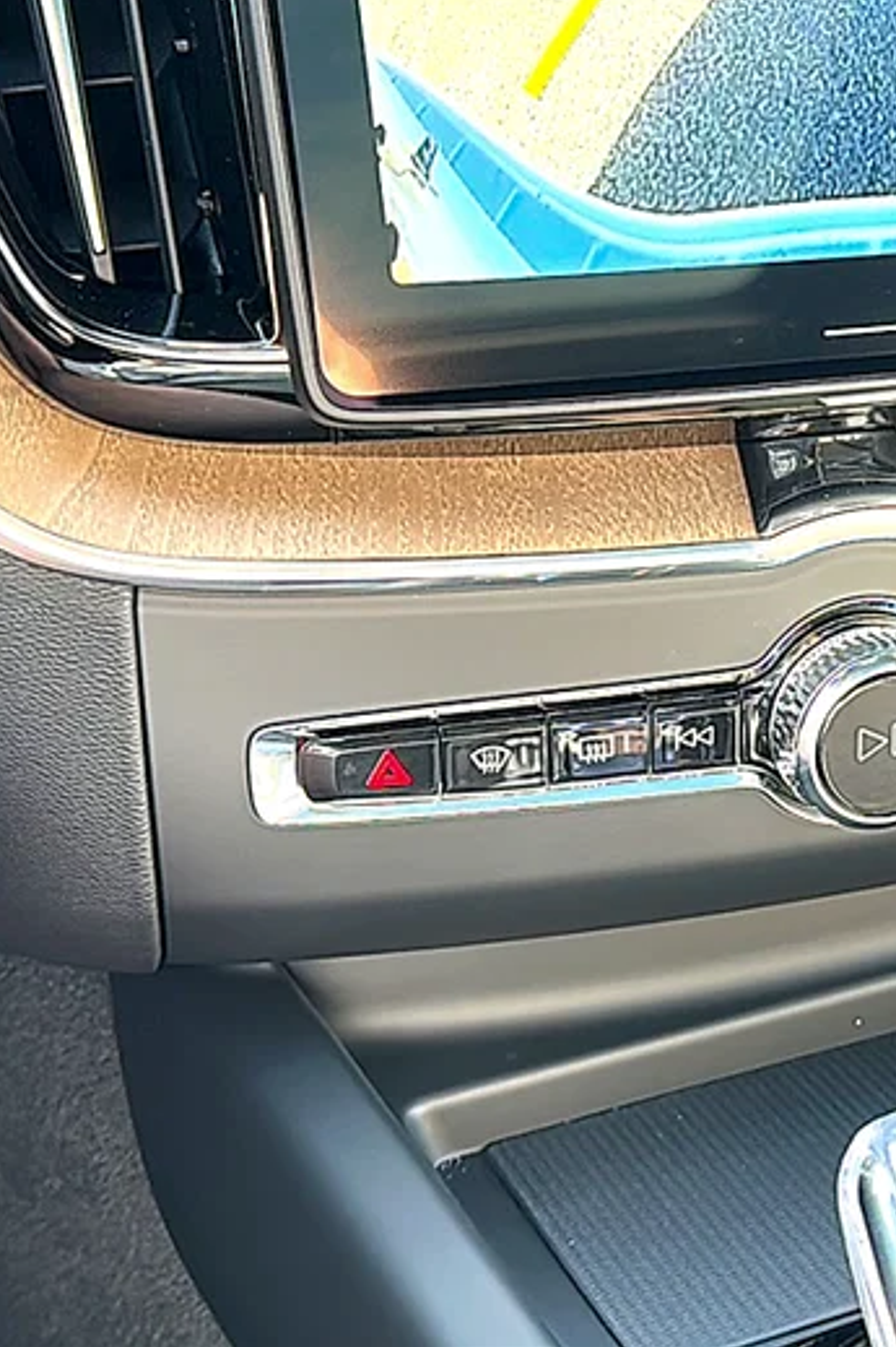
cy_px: 667
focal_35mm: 52
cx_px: 834
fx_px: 1942
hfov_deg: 25.1
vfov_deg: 38.2
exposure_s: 1/117
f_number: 1.78
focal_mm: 6.86
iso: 100
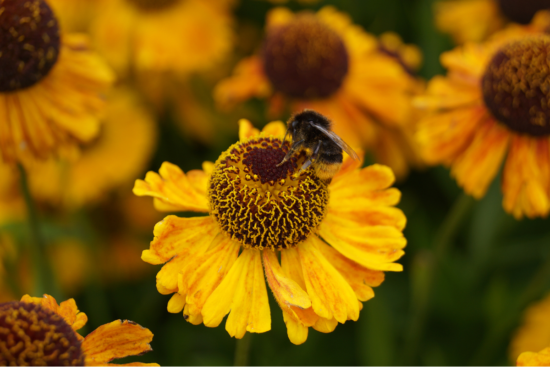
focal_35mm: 82
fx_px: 1260
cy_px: 184
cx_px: 275
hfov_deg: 24.6
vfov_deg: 16.6
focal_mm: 55
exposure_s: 1/160
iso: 100
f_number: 5.6
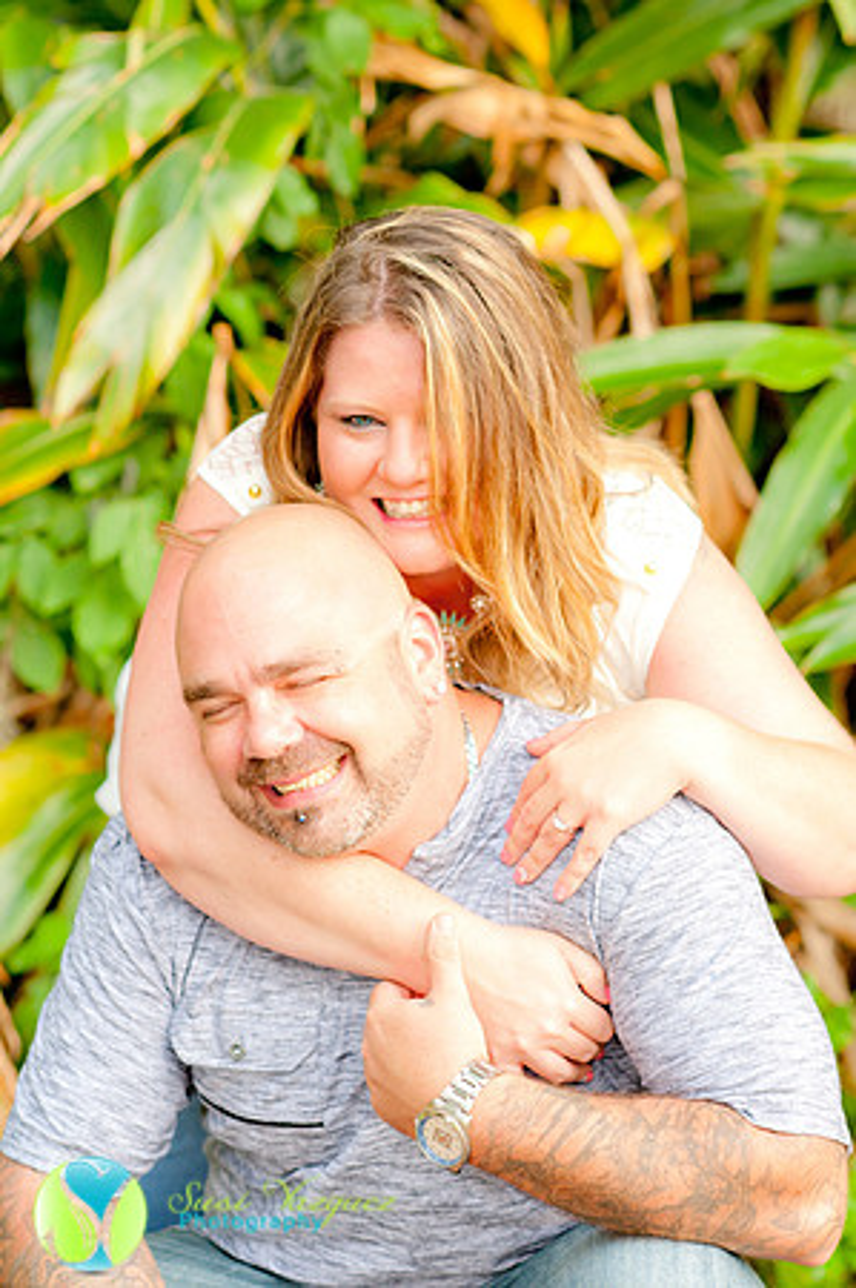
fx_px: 3038
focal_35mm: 85
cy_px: 644
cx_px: 428
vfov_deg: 23.9
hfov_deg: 16.0
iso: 640
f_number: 2.8
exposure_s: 1/1000
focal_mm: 85
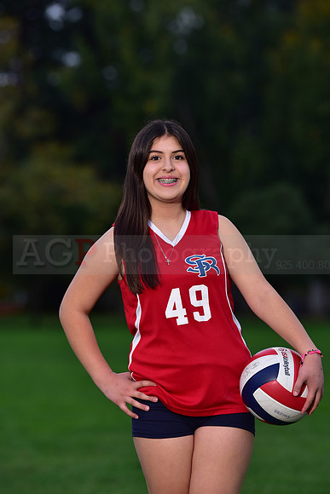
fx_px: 2405
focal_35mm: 175
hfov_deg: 7.9
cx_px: 165
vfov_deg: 11.7
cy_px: 247
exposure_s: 1/200
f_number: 4.5
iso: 640
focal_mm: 175
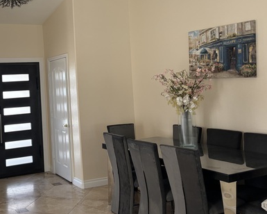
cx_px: 52
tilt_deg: +0.7
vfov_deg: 34.0
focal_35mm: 44
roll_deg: +1.2
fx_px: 348
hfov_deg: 40.2
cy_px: 80
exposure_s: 1/121
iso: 100
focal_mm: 5.96
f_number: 1.6
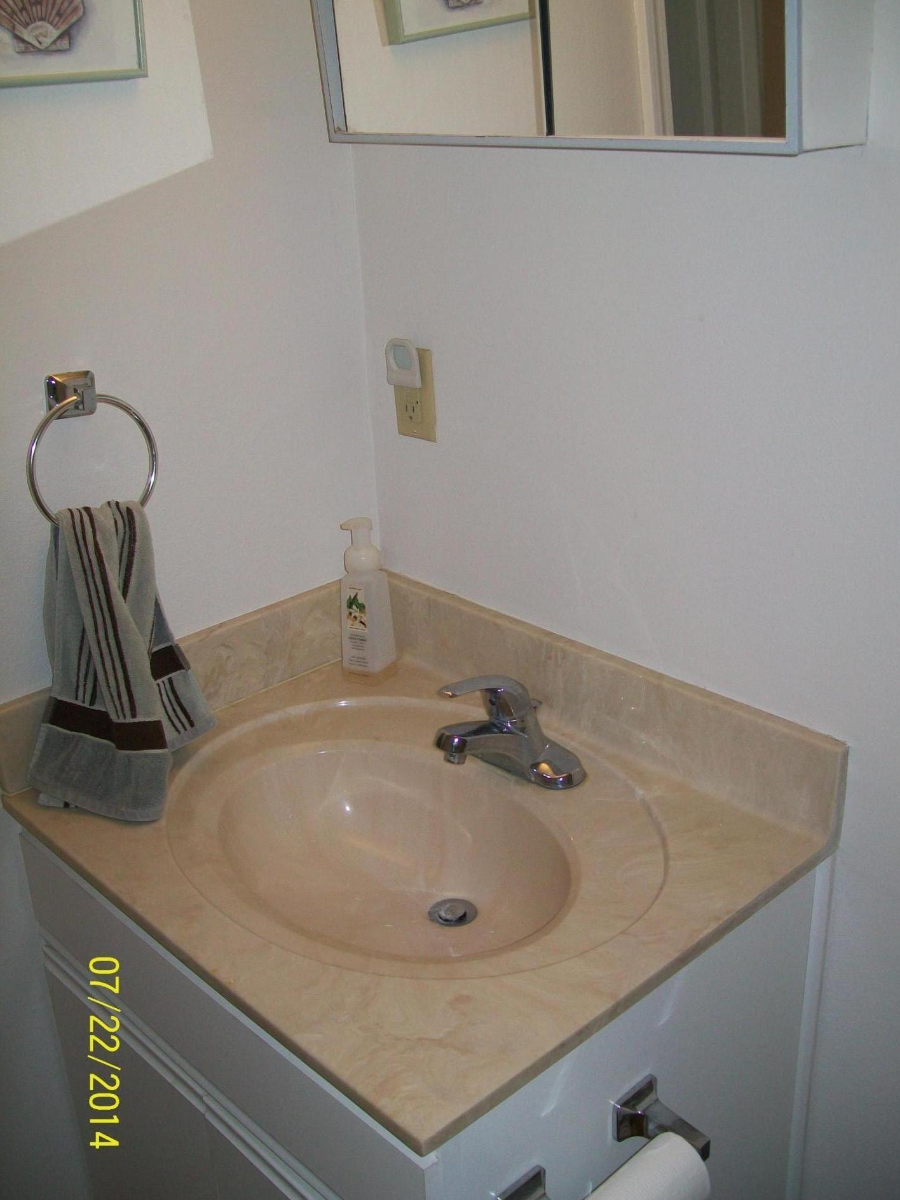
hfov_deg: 39.6
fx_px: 1248
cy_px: 579
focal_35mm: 36
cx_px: 474
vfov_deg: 51.4
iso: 64
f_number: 2.7
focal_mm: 6.1
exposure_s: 1/60
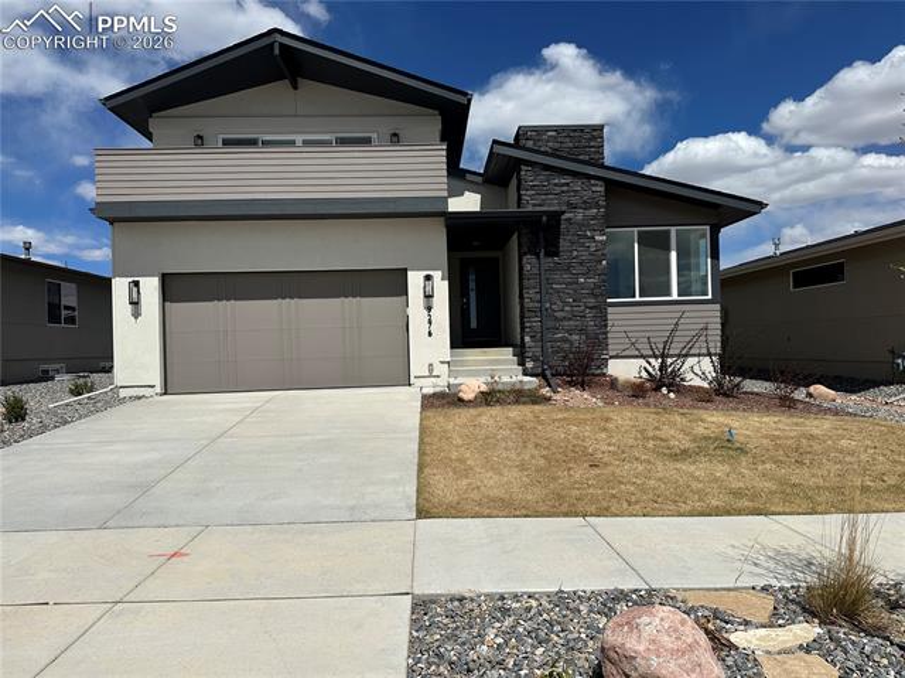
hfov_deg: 71.6
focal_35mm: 24
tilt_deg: -0.9
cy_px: 339
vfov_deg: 56.8
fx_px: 627
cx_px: 452
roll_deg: +1.5
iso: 80
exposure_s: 1/12048
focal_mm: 6.86
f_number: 1.78
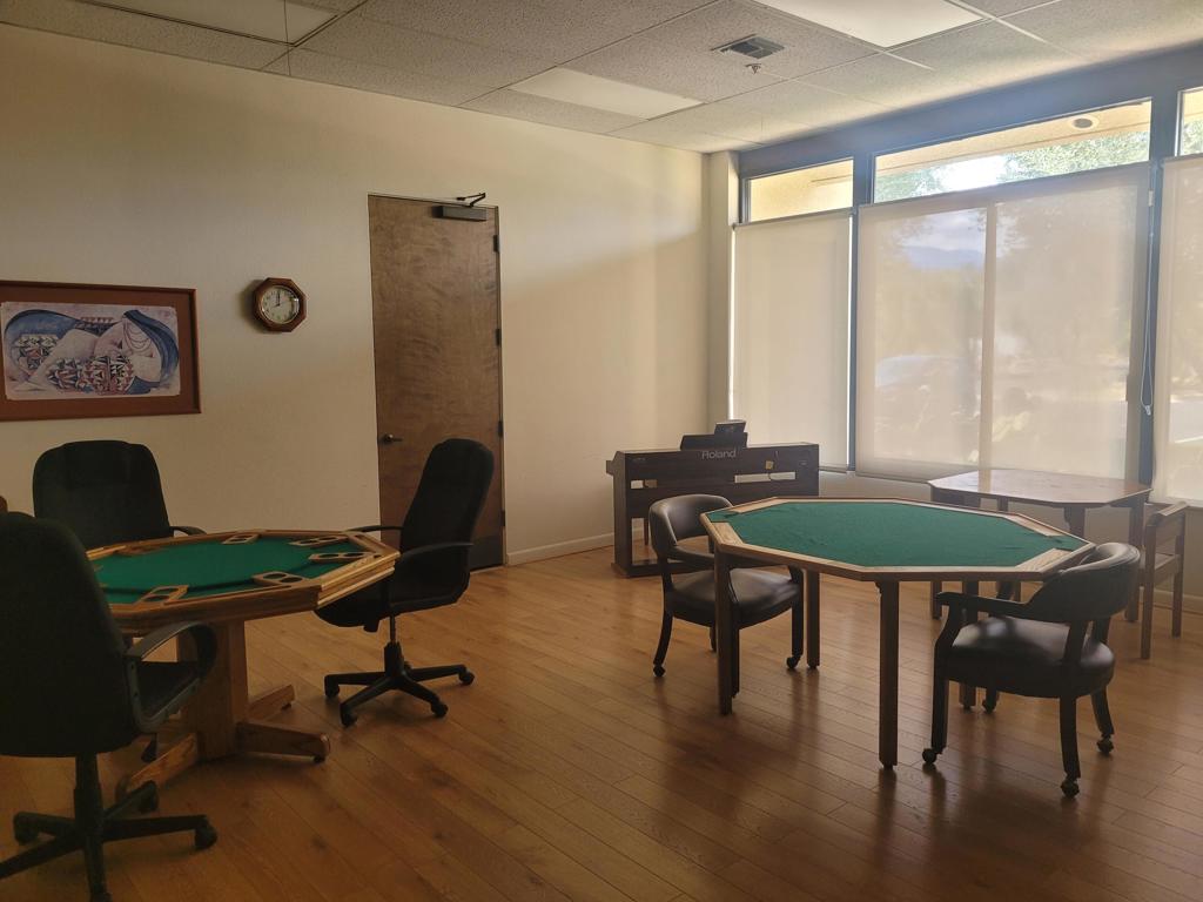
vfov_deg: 53.1
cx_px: 602
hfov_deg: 67.3
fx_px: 904
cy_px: 451
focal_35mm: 26
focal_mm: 5.4
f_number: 1.8
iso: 200
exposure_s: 1/60
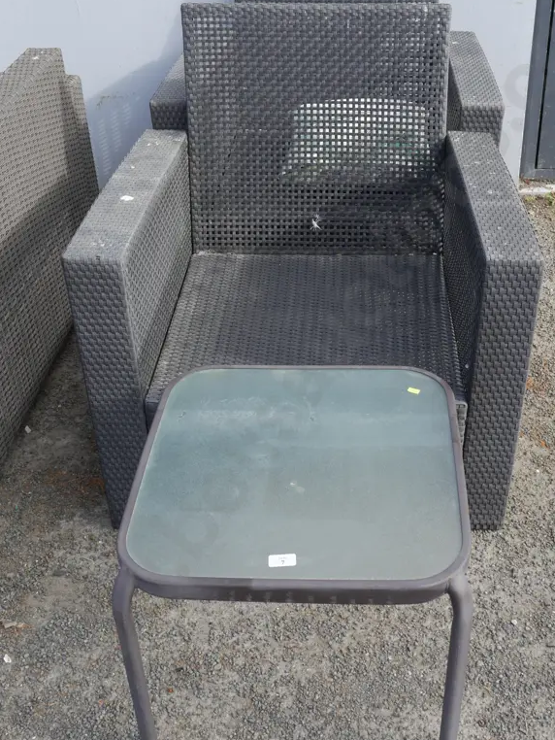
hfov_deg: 33.5
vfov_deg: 43.8
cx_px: 340
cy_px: 335
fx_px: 919
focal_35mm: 43
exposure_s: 1/250
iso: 200
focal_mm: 16
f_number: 6.3
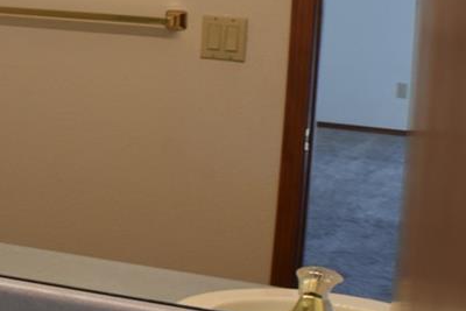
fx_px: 1787
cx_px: -336
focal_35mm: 138
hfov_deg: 13.5
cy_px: 85
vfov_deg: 9.9
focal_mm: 23
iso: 400
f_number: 4
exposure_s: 1/60
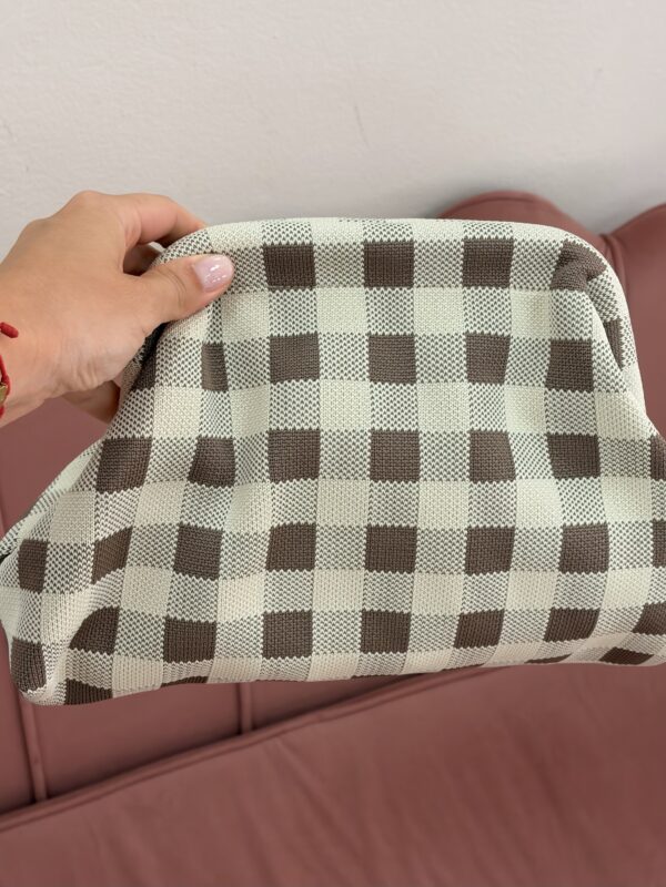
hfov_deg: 28.0
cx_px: 333
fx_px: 1334
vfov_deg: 36.8
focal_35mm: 52
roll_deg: -9.3
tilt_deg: -43.0
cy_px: 444
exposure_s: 1/121
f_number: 1.6
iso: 40
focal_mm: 5.96
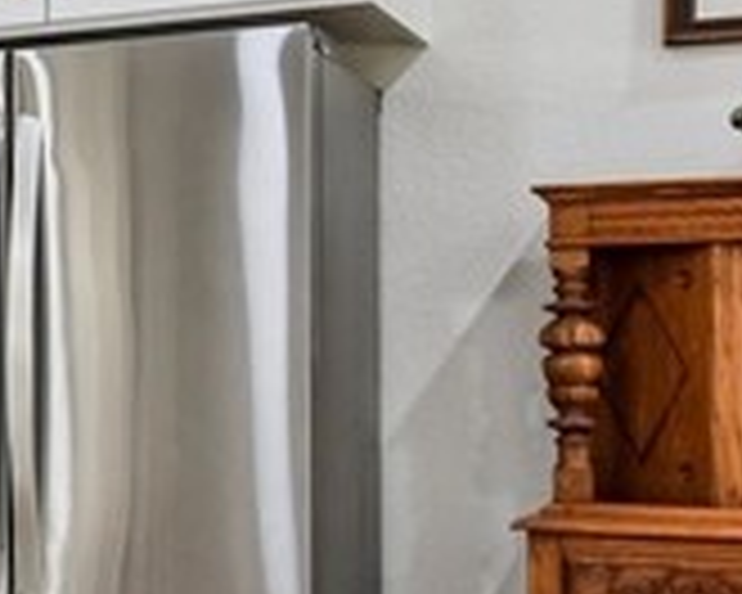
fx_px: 2174
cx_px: -1012
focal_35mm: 99
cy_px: 443
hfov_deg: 13.9
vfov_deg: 15.5
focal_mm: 16
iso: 360
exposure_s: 1/15
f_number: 8
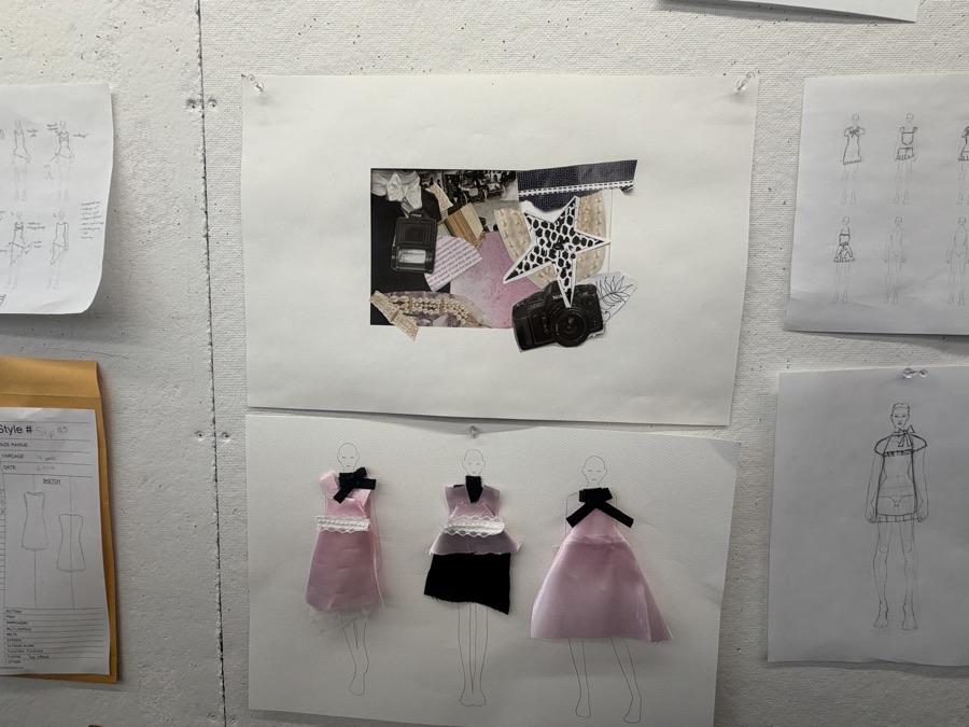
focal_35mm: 14
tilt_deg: -4.6
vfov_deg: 85.7
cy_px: 364
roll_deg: -0.3
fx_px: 392
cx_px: 484
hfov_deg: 102.1
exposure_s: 1/120
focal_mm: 2.22
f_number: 2.2
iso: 64
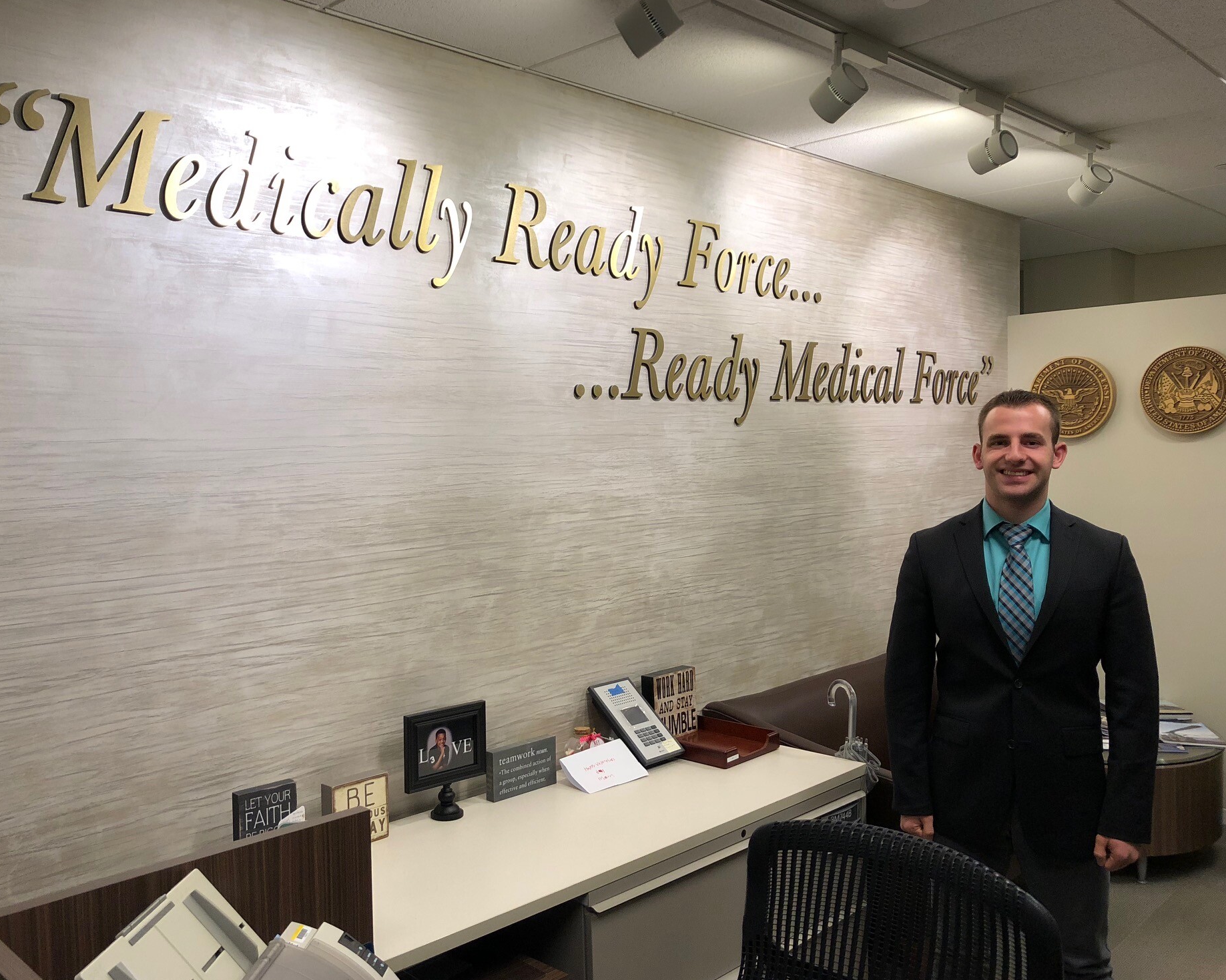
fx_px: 1088
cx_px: 563
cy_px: 500
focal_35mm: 30
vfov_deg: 48.5
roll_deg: +1.6
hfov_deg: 58.7
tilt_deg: -2.6
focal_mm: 4
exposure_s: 1/30
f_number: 1.8
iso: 32
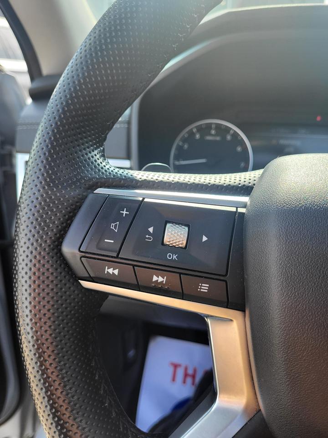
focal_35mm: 26
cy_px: 219
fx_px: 328
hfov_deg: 53.1
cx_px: 164
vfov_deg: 67.3
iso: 40
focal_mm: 5.4
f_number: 1.8
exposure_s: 1/269
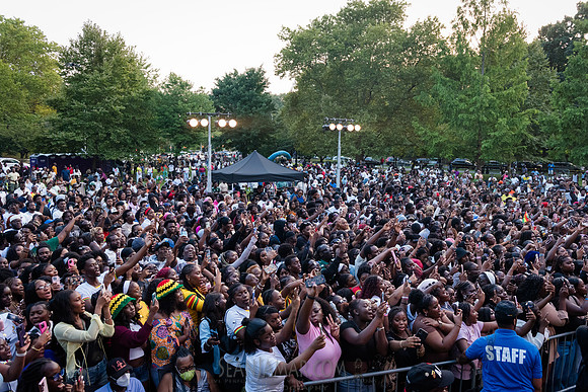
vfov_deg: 43.3
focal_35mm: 30
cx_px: 294
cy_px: 196
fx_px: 494
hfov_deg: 61.5
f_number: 3.5
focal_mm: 29
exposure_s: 1/320
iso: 4000
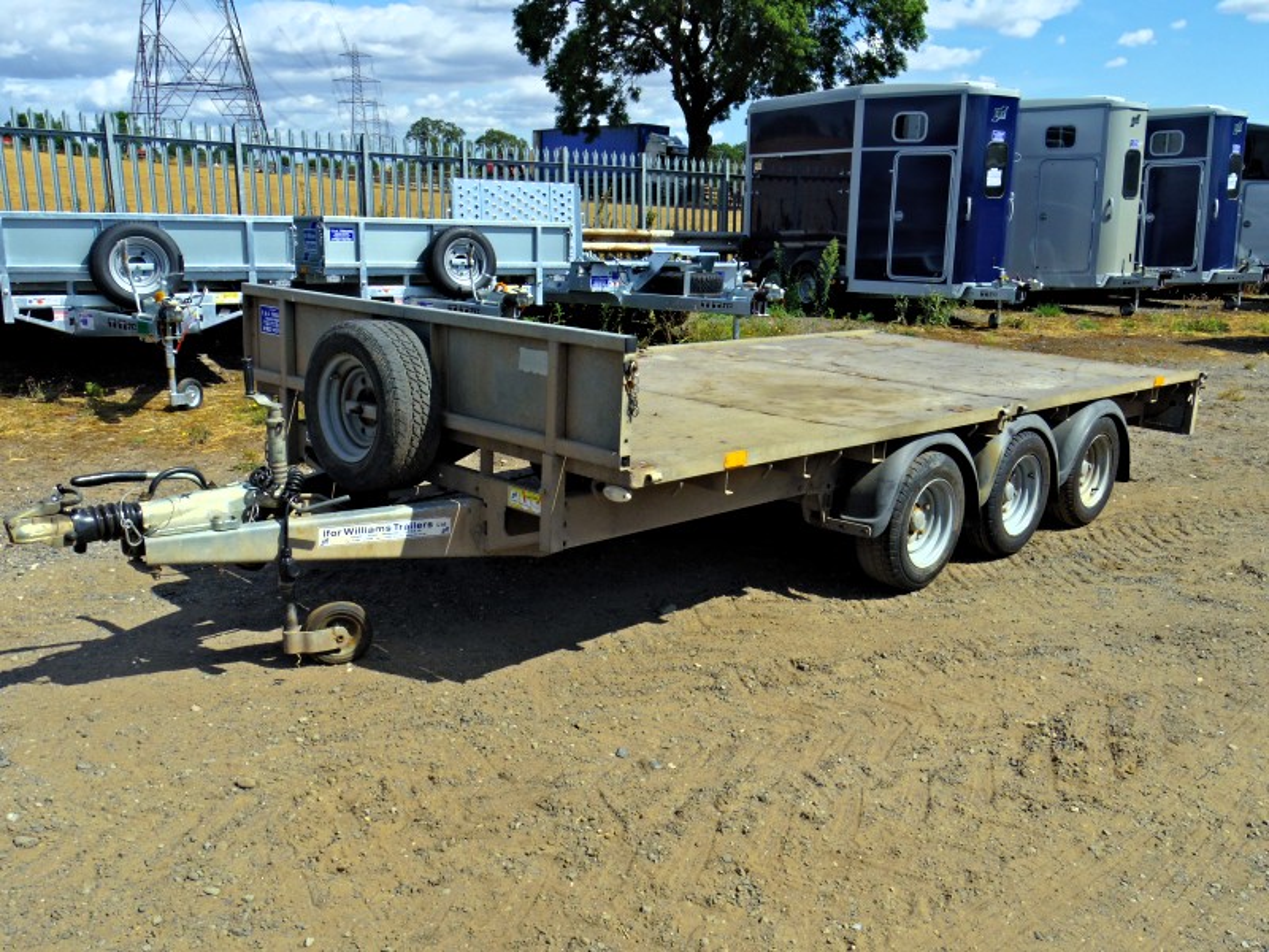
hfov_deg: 56.8
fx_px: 1173
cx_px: 634
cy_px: 476
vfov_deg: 44.2
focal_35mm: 32
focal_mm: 5.8
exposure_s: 1/250
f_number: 4
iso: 200
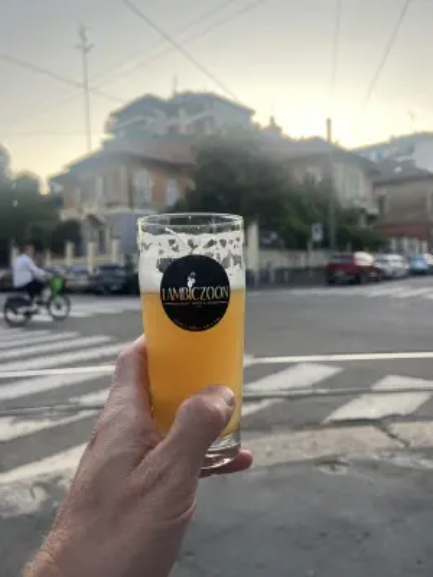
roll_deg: +2.4
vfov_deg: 67.3
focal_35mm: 26
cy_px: 288
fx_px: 434
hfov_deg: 53.1
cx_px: 216
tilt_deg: -2.1
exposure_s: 1/410
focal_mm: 5.1
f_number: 1.6
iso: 50
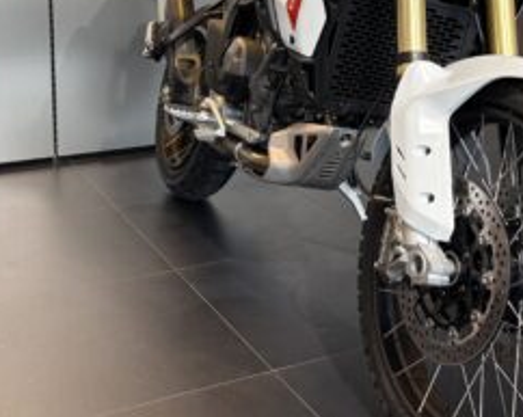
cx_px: 310
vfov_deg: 26.1
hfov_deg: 33.5
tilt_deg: -7.4
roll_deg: +0.1
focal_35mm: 56
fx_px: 866
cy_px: 37
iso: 100
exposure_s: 1/50
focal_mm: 5.96
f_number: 1.6
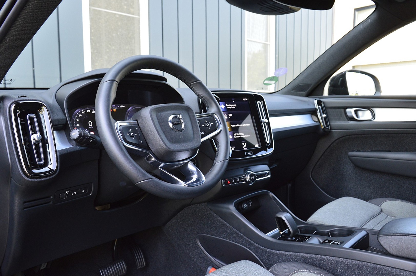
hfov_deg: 67.4
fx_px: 312
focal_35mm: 27
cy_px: 138
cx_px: 208
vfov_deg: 47.9
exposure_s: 1/60
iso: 800
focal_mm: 18
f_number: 6.3
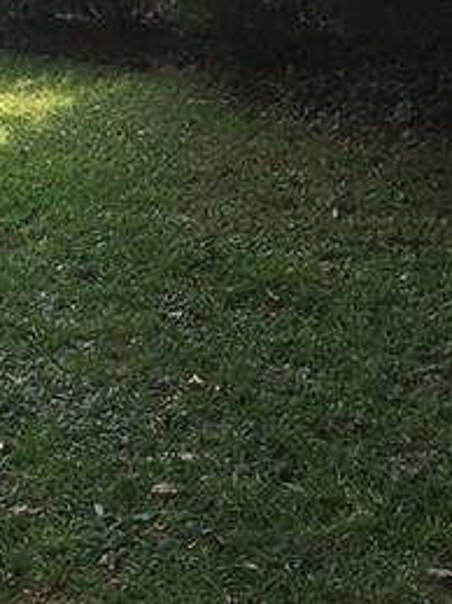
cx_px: 105
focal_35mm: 86
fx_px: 1499
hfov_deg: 17.0
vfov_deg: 22.3
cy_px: 68
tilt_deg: -4.1
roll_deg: +0.5
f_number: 2.2
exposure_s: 1/439
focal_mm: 4.15
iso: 25
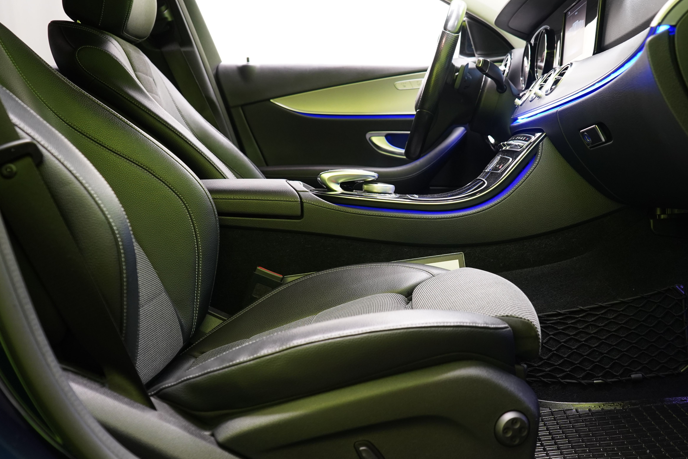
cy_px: 212
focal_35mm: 40
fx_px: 764
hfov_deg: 47.9
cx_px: 441
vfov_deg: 33.4
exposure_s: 1/20
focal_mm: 31
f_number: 5
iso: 2000
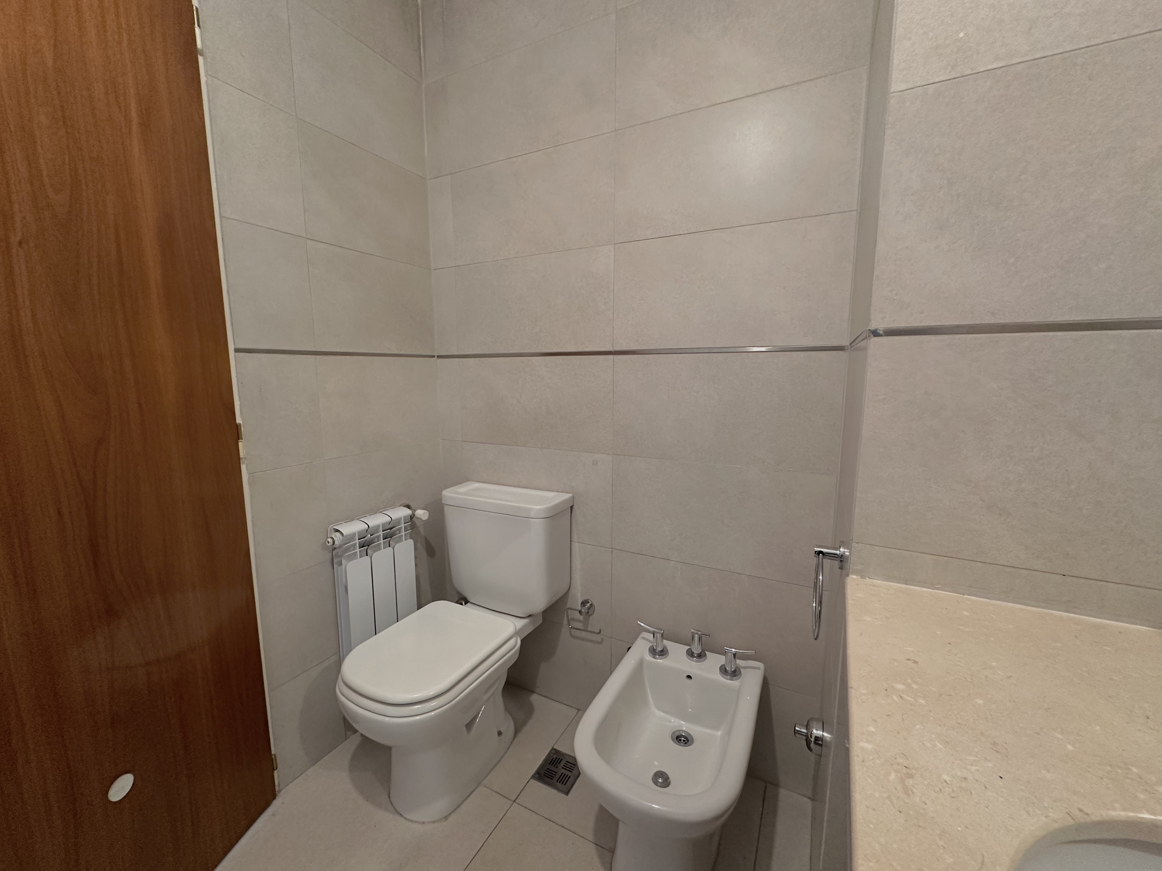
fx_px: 470
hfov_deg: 102.1
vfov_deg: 85.7
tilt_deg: -7.5
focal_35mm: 14
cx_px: 581
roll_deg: +0.0
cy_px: 436
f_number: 2.2
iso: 320
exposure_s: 1/50
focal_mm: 2.22
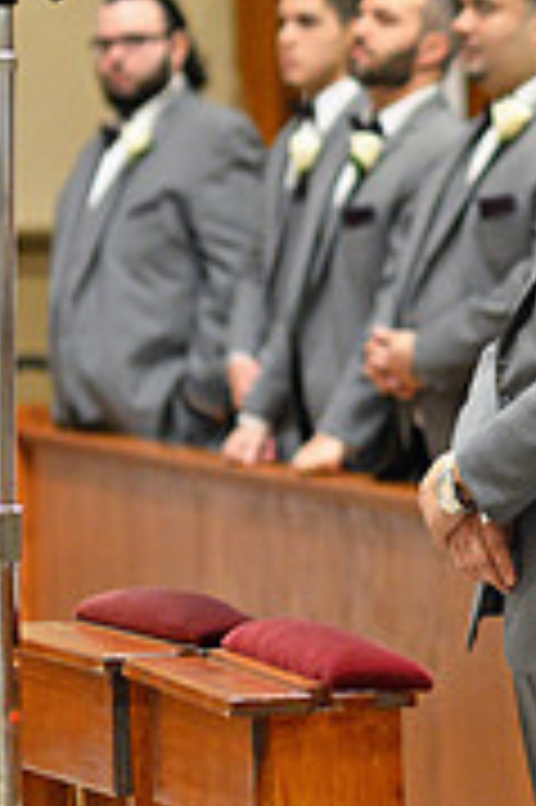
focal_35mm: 275
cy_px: 338
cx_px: 865
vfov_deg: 7.5
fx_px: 6153
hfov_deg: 4.9
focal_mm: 85
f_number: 2.5
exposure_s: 1/320
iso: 3200
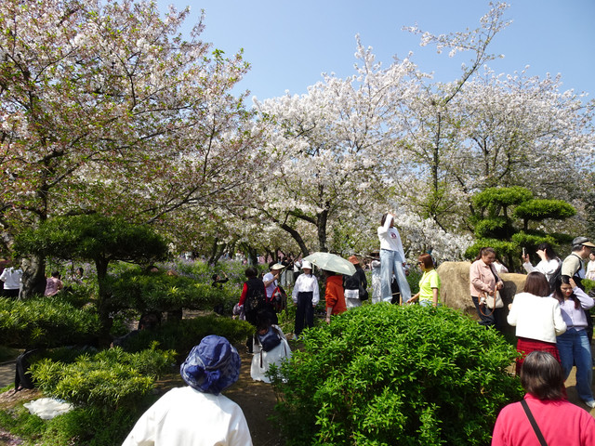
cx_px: 298
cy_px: 223
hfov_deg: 71.6
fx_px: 413
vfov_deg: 56.8
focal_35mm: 24
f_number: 3.5
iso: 80
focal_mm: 4.25
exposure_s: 1/640
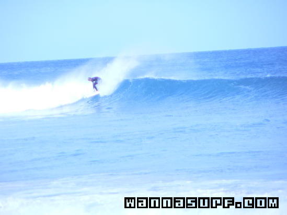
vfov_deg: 3.8
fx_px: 3259
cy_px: 108
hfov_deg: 5.0
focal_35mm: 393
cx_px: 144
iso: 100
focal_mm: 65.4
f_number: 3.3
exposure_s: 1/1000
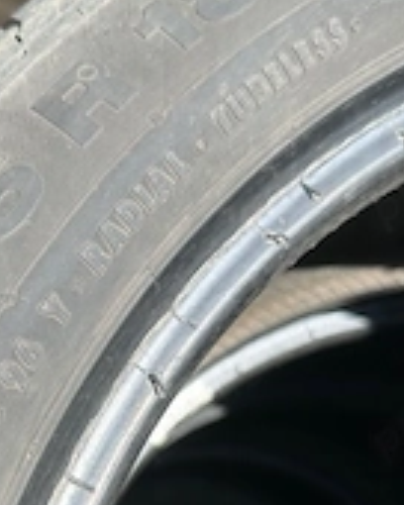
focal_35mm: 55
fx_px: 822
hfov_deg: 26.9
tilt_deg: -79.9
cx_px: 65
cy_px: 419
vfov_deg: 33.0
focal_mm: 6.86
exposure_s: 1/1639
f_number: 1.78
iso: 80
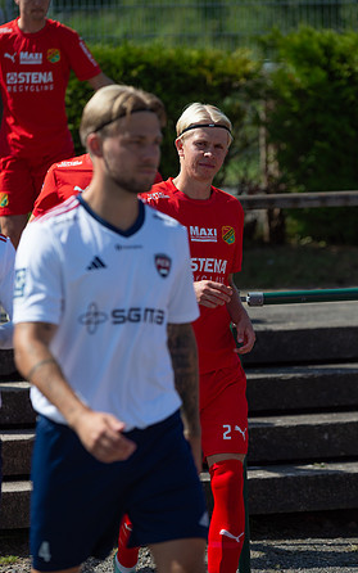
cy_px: 286
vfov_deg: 13.6
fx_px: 2402
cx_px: 182
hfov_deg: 8.5
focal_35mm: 154
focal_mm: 150
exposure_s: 1/1600
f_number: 4
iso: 100
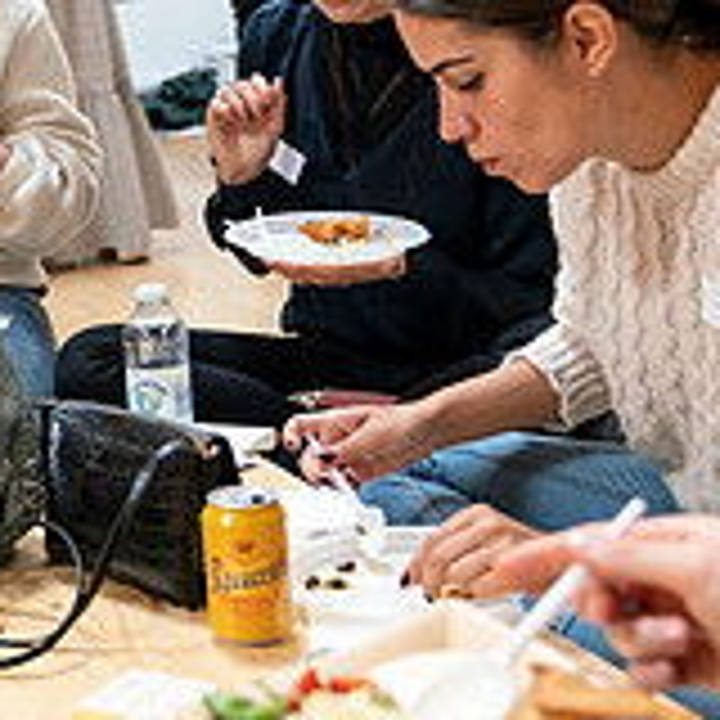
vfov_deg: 21.6
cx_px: -135
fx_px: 1883
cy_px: 295
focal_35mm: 80
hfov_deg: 20.3
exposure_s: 1/160
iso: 2000
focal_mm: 26
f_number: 2.8
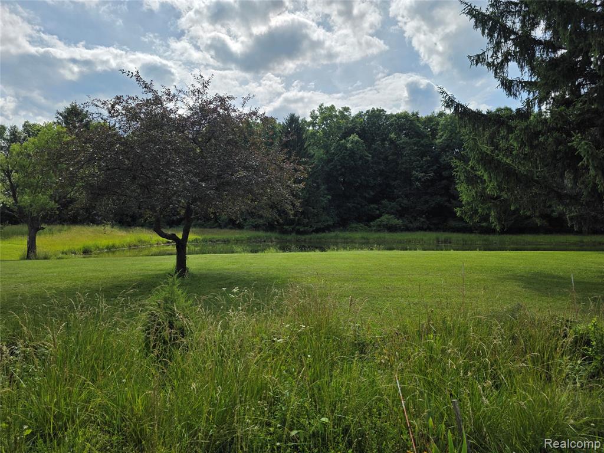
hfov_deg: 73.9
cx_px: 302
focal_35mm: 23
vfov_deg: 58.9
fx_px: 401
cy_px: 226
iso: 64
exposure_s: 1/7944
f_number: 1.7
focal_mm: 6.3
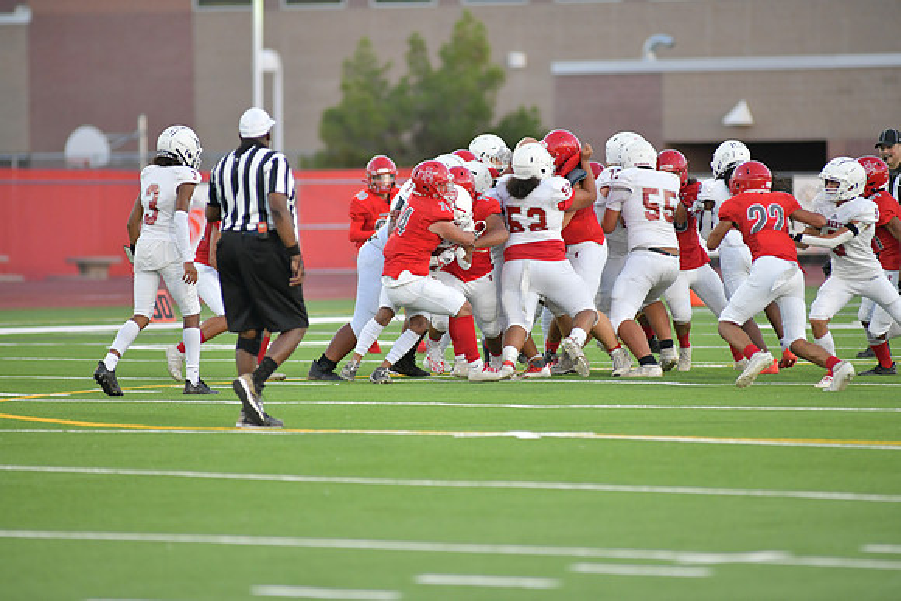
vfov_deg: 4.6
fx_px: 7510
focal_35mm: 300
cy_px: 300
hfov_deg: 6.9
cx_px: 450
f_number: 3.5
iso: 2000
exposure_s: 1/1250
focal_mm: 300
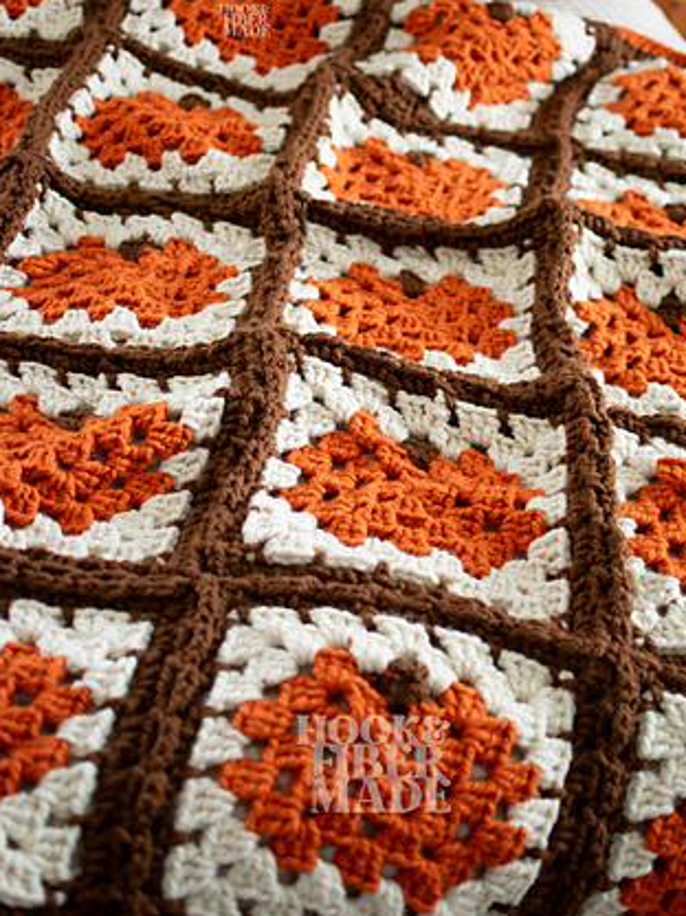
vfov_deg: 31.9
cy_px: 406
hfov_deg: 24.2
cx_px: 364
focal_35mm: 61
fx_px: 1603
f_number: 1.8
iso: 400
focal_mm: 35
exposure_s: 1/80
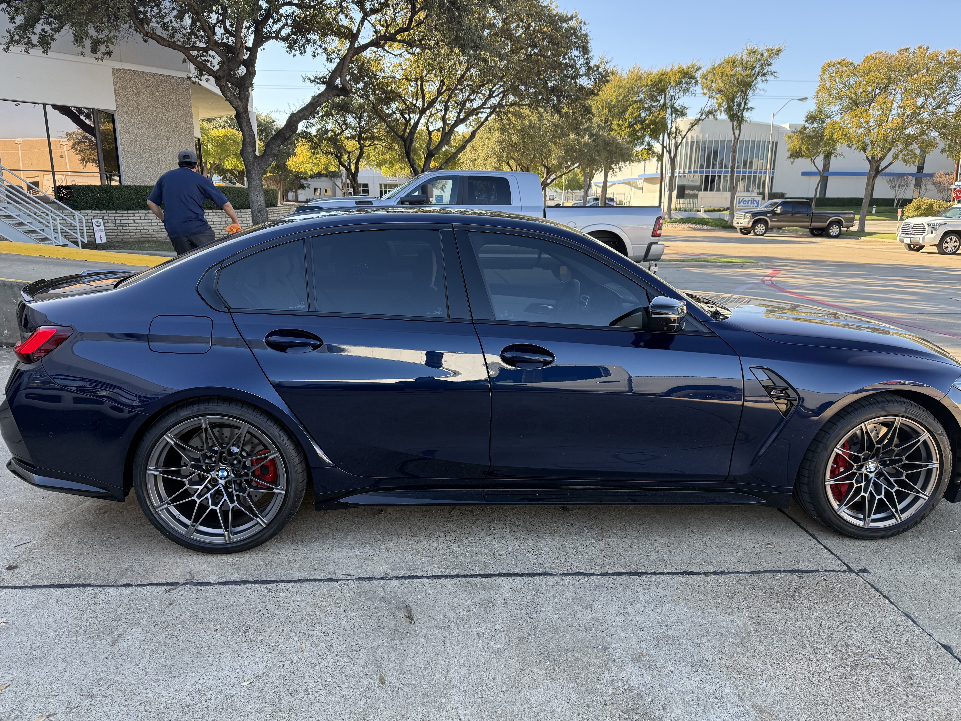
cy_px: 360
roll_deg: -0.8
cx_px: 480
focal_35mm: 24
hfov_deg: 71.6
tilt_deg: -13.4
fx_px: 666
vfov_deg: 56.8
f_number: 1.78
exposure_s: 1/584
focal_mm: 6.76
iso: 100
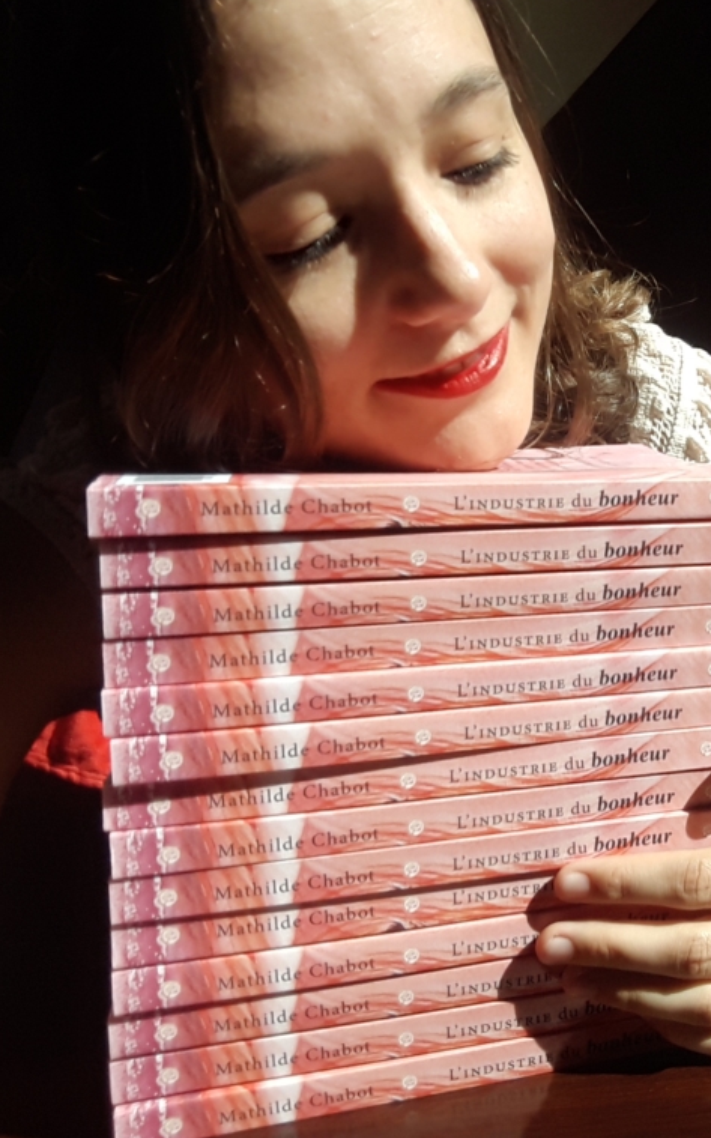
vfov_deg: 58.1
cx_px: 719
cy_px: 564
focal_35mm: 33
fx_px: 1023
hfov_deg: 34.7
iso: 50
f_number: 1.9
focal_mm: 2
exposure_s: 1/784
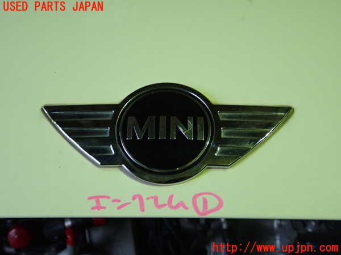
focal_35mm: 36
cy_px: 128
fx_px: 355
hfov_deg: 51.4
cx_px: 170
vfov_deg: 39.7
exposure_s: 1/40
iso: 500
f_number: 2.5
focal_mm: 6.37
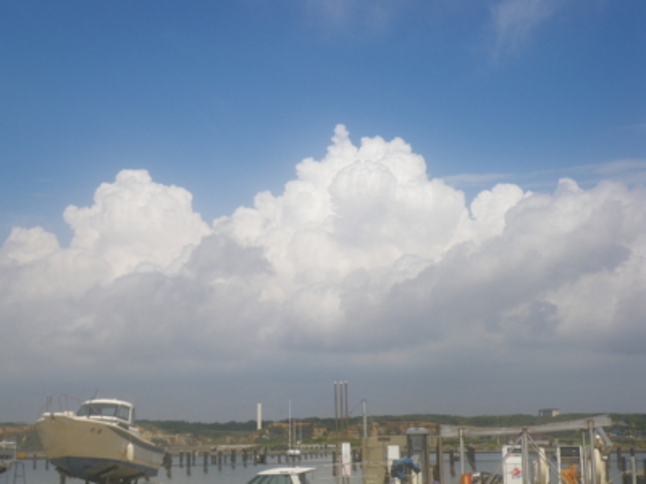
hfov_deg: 31.2
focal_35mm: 62
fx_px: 1157
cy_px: 242
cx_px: 323
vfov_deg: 23.7
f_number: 5.5
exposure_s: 1/400
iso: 50
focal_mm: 11.1
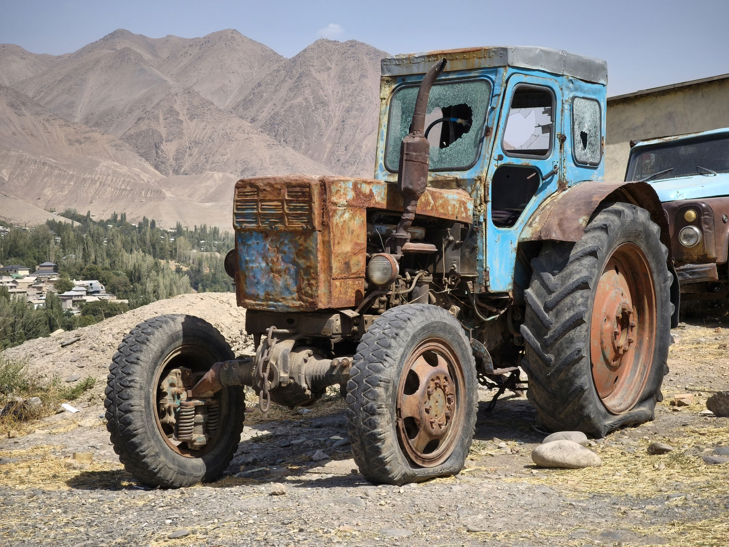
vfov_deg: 24.4
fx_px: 1264
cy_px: 274
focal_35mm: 60
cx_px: 364
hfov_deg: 32.2
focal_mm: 8.8
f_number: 2
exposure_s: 1/380
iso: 50
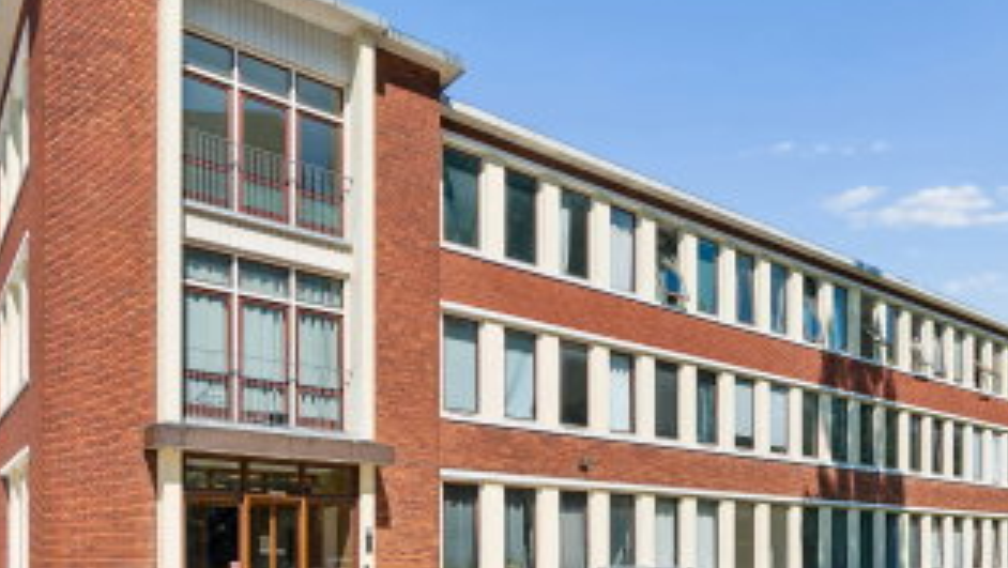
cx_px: 559
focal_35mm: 28
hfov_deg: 67.7
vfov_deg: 41.6
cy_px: 281
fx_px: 749
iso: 200
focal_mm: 14
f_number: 8
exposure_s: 1/160
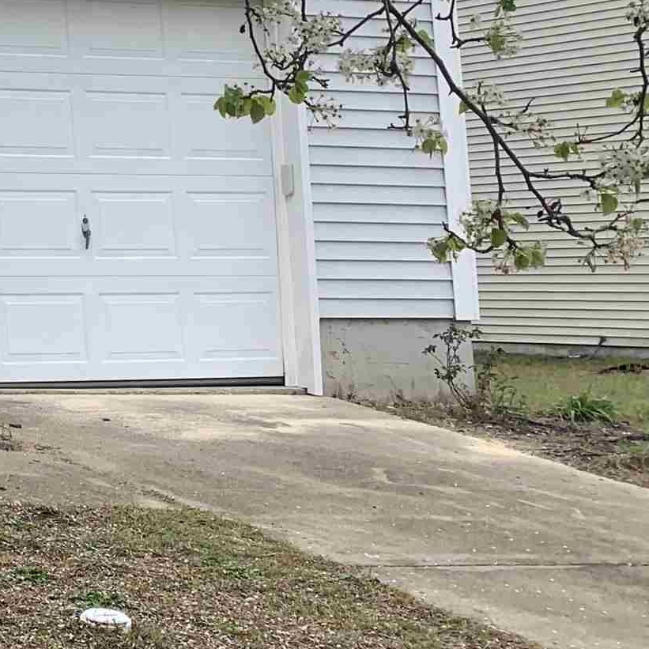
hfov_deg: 16.9
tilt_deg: +10.9
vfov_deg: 19.6
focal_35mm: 86
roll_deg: -1.1
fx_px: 1824
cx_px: -496
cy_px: 9
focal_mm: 4.25
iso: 25
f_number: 1.8
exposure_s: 1/954
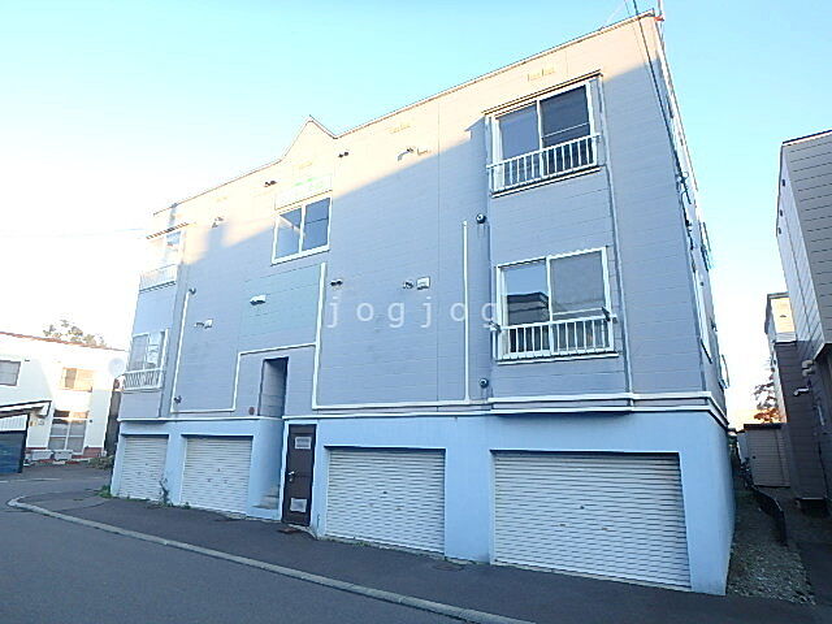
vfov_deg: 63.4
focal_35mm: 21
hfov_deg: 79.0
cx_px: 416
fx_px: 505
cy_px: 312
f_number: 3.5
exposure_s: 1/80
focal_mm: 3.7
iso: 125
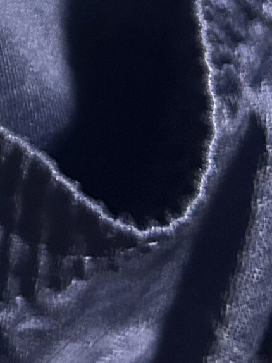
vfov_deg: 14.9
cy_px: -276
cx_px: -253
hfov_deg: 11.6
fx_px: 1216
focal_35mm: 116
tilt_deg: -76.5
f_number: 1.5
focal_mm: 5.7
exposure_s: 1/50
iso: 500
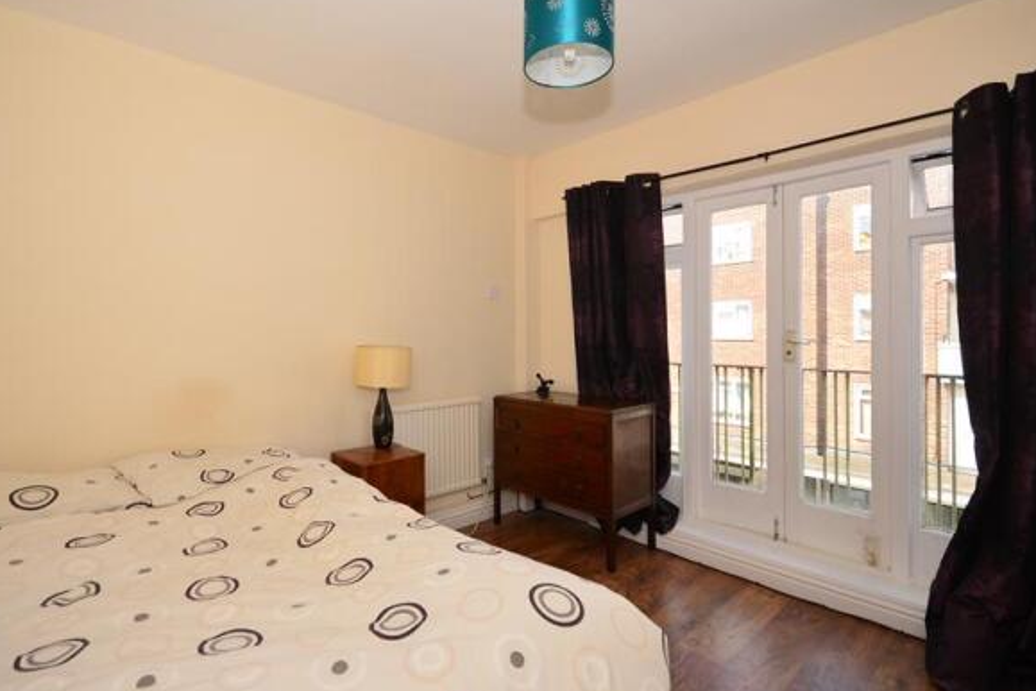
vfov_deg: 70.4
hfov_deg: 93.1
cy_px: 337
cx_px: 481
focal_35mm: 17
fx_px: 489
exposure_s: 1/160
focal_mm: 10
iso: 200
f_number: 6.3
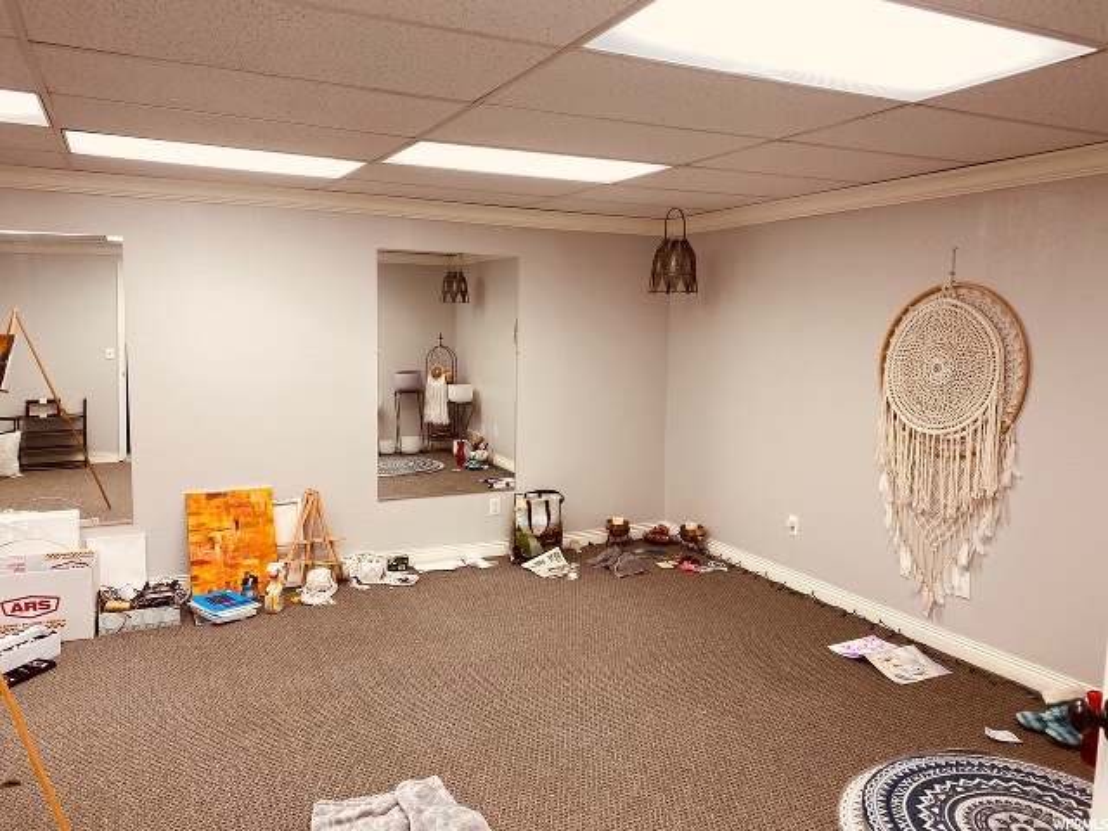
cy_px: 416
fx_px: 832
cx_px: 554
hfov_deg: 67.3
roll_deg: -0.8
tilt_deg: -5.8
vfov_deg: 53.1
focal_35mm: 26
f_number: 1.8
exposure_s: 1/120
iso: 80
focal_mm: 4.25
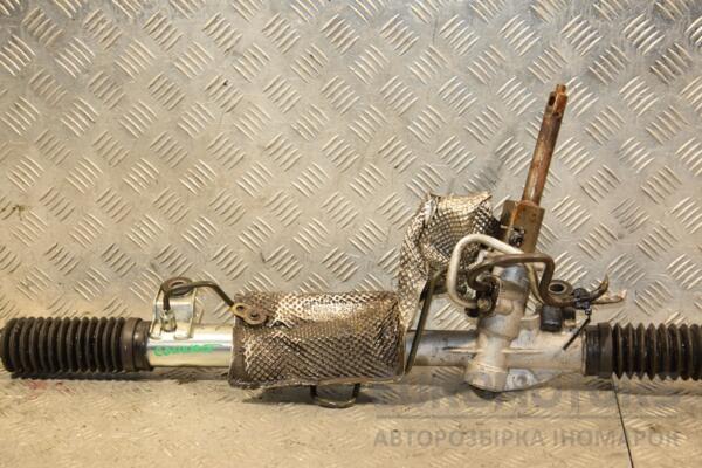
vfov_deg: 18.2
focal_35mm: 75
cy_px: 234
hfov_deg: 27.0
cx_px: 351
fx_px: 1462
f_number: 5
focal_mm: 50
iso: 800
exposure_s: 1/160
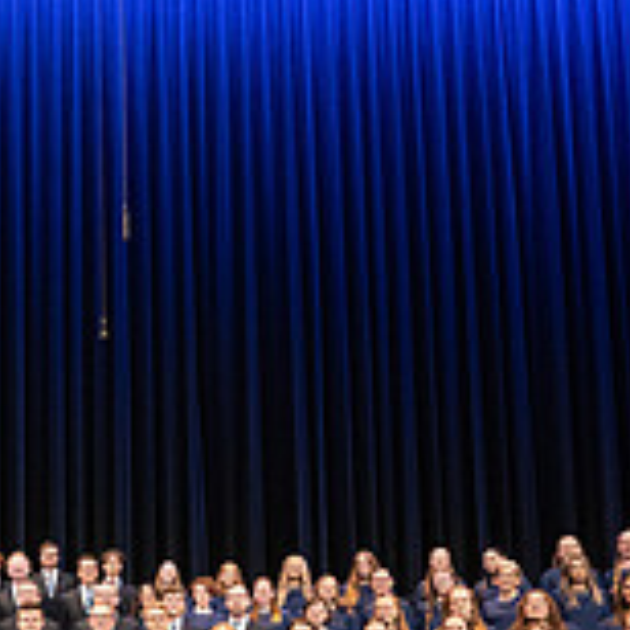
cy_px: 673
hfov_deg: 33.4
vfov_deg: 33.3
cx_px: -41
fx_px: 927
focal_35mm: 45
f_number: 4
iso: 3200
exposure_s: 1/200
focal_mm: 14
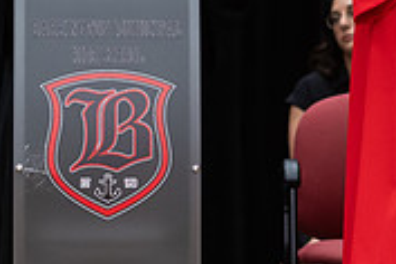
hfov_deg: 5.5
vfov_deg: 3.7
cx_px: 433
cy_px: 76
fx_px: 4103
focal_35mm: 373
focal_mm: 85
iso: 1000
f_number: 2.8
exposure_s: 1/200
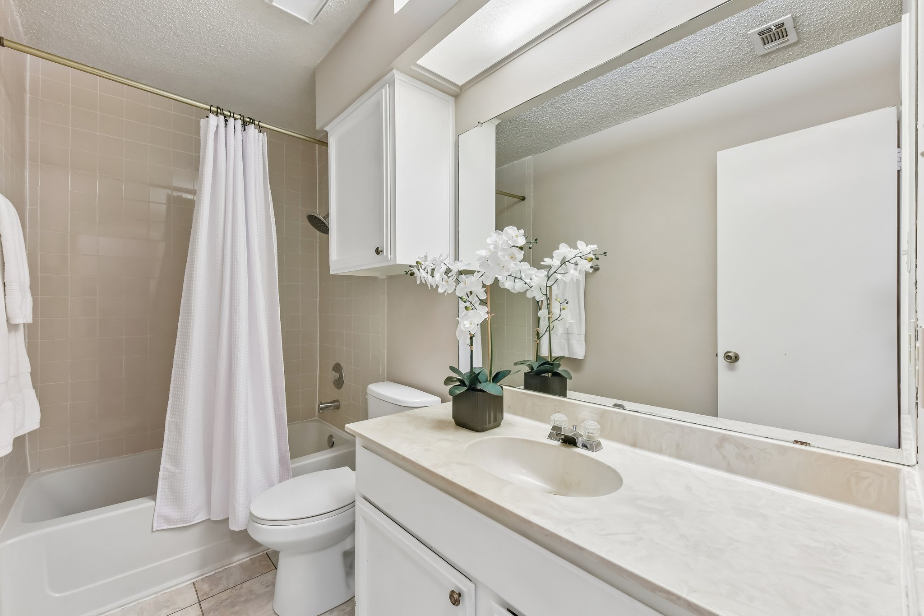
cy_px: 308
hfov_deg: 104.3
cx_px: 462
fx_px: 359
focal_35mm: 14
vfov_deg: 81.2
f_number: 8
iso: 720
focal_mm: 14
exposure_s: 1/15
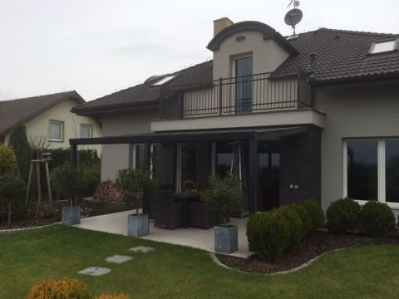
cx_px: 200
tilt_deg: +0.3
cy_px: 150
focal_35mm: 29
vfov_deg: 48.2
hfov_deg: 61.7
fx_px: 334
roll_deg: -0.7
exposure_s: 1/299
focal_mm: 4.15
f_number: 2.2
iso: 32
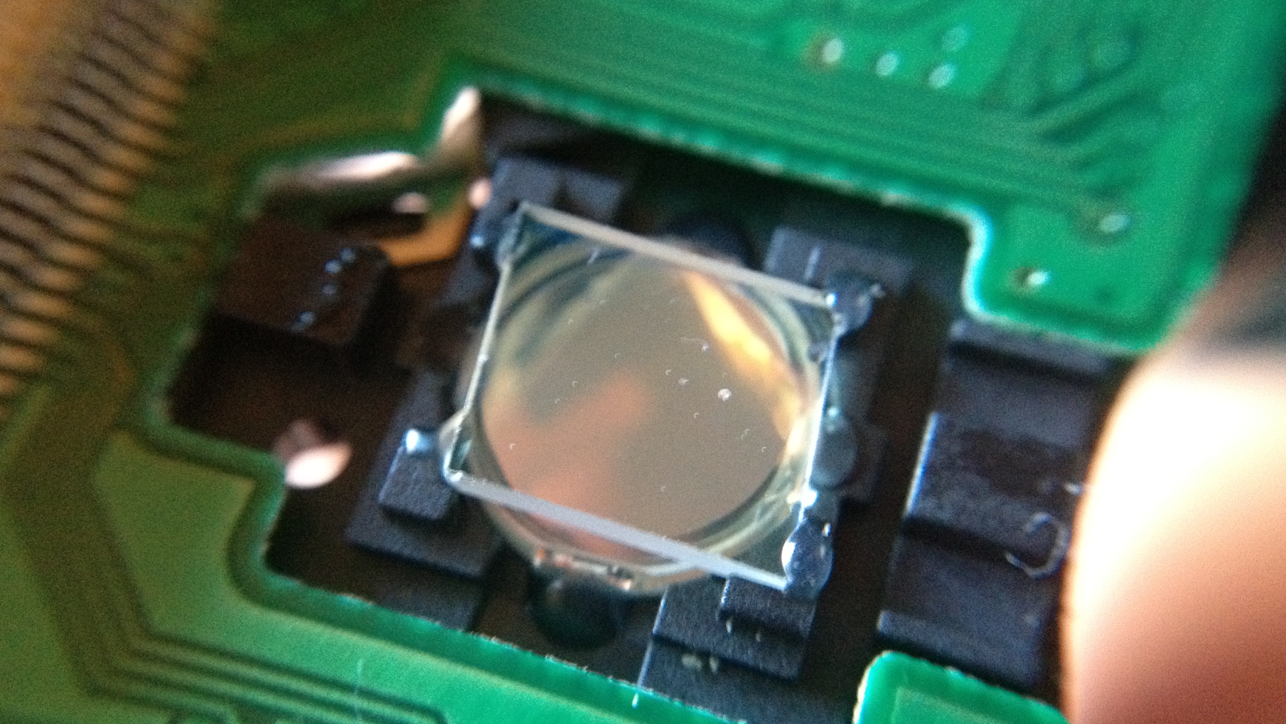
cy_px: 358
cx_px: 636
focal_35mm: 39
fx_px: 1330
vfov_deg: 30.4
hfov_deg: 51.6
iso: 500
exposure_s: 1/15
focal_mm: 4.28
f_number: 2.4
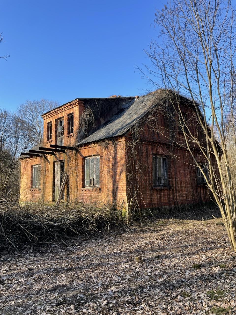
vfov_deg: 67.3
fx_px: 236
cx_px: 118
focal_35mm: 26
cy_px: 158
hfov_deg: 53.1
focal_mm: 4.2
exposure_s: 1/979
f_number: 1.6
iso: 32
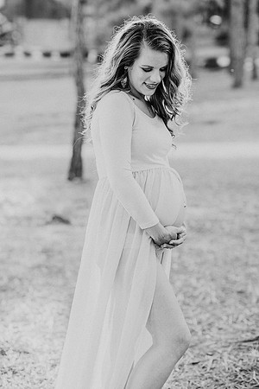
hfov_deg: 16.1
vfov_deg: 23.9
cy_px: 194
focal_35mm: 85
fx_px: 917
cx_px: 130
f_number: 2.5
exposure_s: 1/200
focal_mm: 85
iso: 160
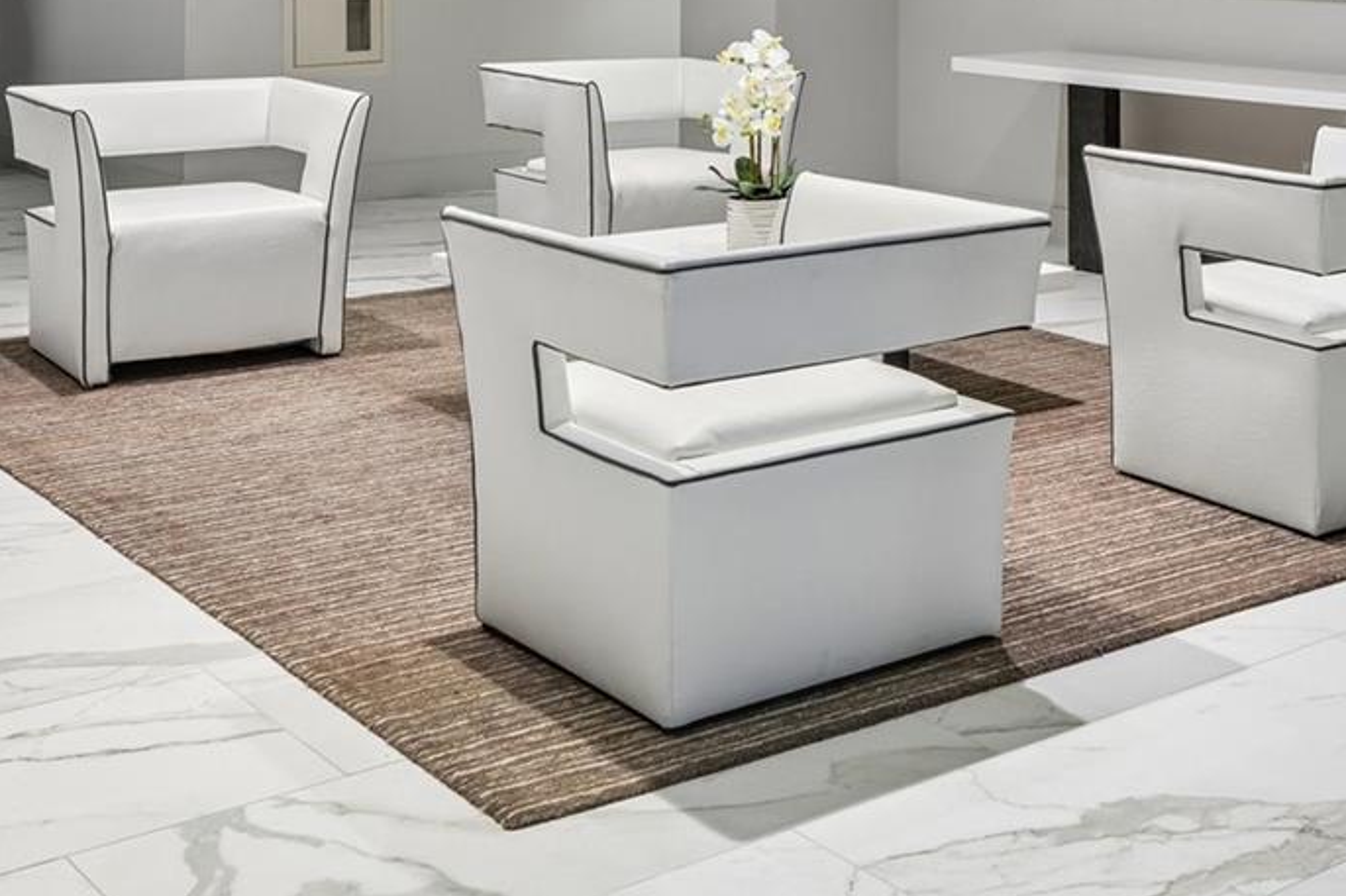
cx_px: 1063
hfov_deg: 34.6
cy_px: -67
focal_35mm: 56
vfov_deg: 22.9
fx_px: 2093
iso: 200
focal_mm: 24
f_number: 9
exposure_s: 1/2.5
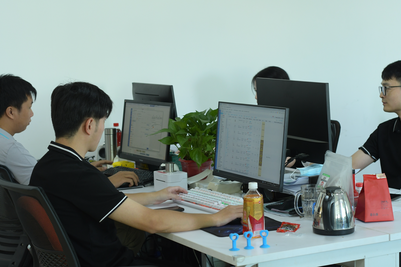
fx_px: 835
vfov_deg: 18.2
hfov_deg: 27.0
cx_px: 200
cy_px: 134
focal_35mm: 75
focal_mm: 50
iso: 800
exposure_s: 1/80
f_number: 4.5
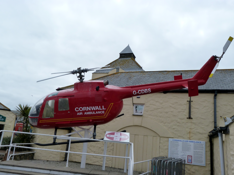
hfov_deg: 61.7
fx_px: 196
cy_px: 88
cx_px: 117
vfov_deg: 48.2
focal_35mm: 29
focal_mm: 5.2
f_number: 6.3
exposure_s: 1/400
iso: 125
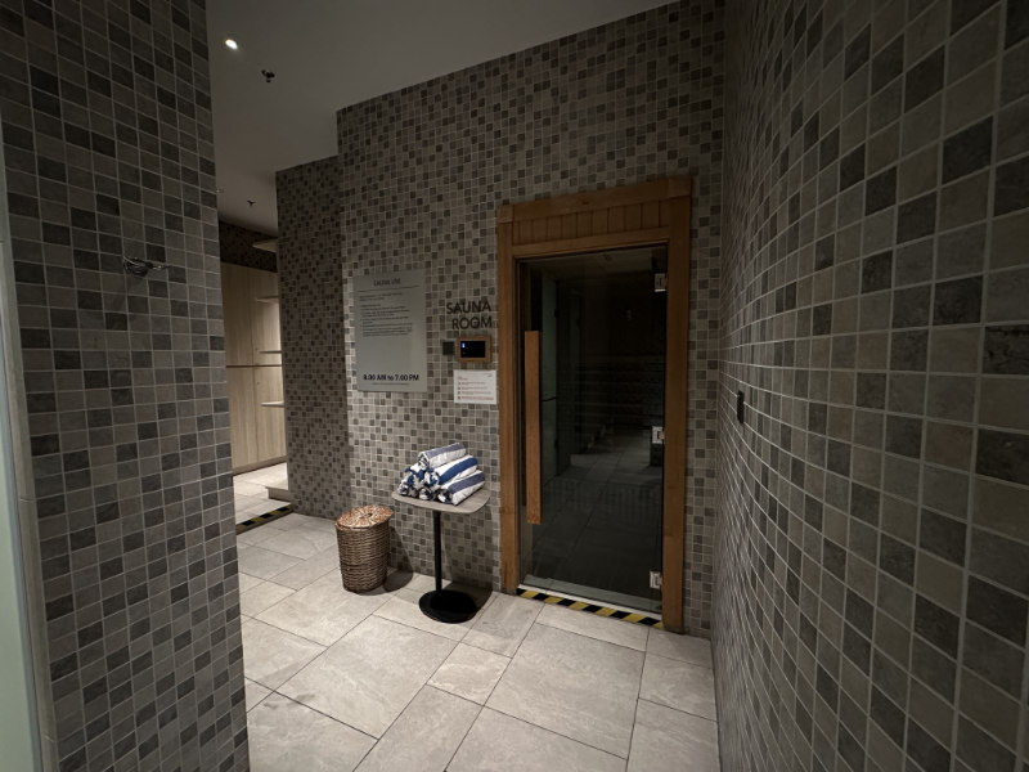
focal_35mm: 14
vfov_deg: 85.7
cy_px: 386
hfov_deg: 102.1
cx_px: 514
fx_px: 416
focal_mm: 2.2
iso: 800
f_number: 2.2
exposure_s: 1/51
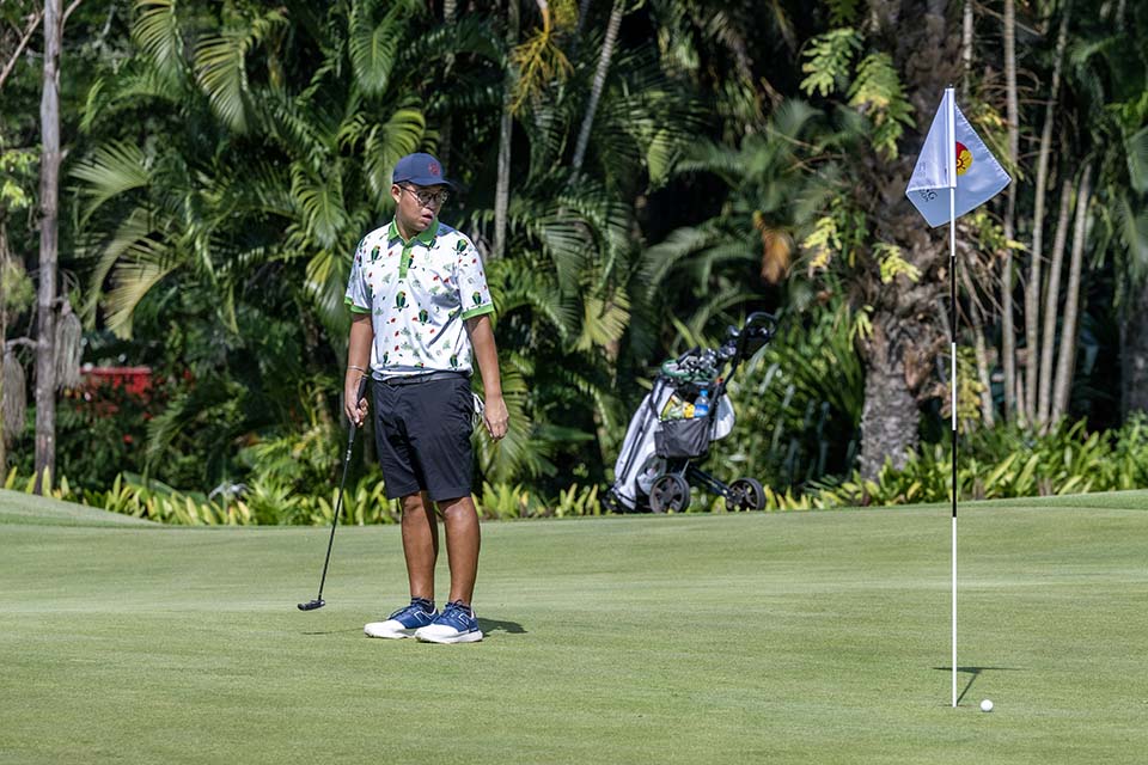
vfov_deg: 6.9
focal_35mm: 200
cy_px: 382
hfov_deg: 10.3
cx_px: 574
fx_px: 6377
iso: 450
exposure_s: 1/2000
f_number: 5.6
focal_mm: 200
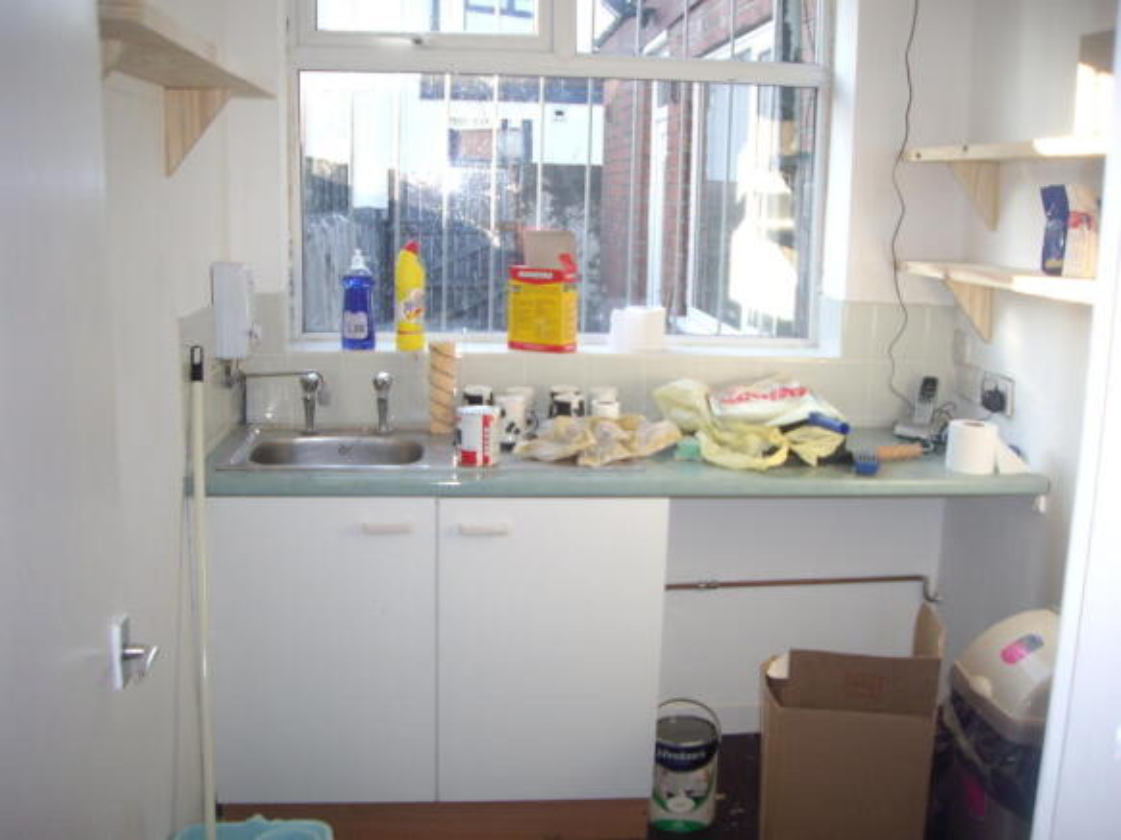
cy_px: 420
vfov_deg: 37.7
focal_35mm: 38
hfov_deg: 49.0
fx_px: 1230
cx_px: 560
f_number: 2.7
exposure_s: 1/80
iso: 100
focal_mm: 6.2
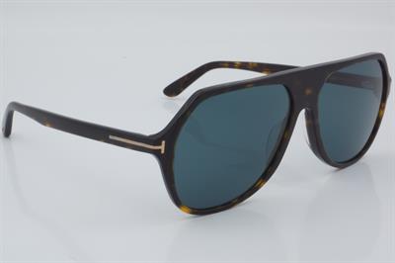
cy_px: 132
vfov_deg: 18.2
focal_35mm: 75
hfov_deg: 27.0
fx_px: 822
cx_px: 198
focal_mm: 50
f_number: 32
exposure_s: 1/3
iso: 100
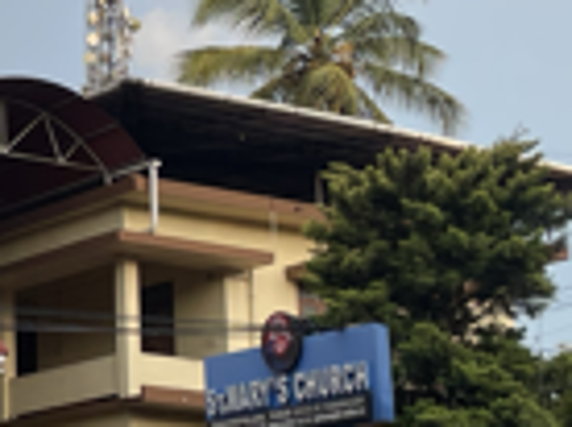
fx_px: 1996
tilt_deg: +14.8
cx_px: -253
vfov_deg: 12.2
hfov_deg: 15.2
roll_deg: +0.2
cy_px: 286
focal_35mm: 121
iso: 32
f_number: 1.6
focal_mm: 4.2
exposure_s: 1/581
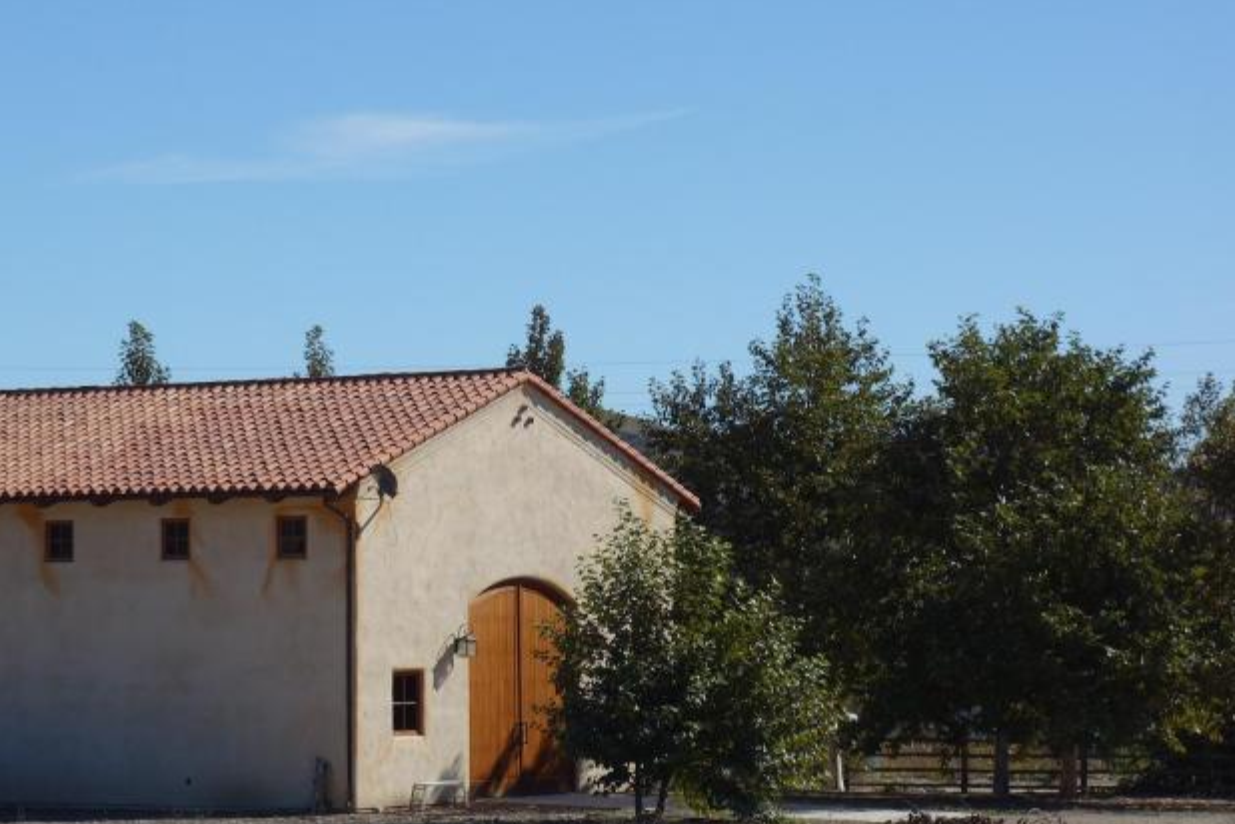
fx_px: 4734
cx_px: 156
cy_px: 536
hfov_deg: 14.7
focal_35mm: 138
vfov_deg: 9.9
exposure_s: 1/640
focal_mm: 27.54
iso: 125
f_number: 5.6
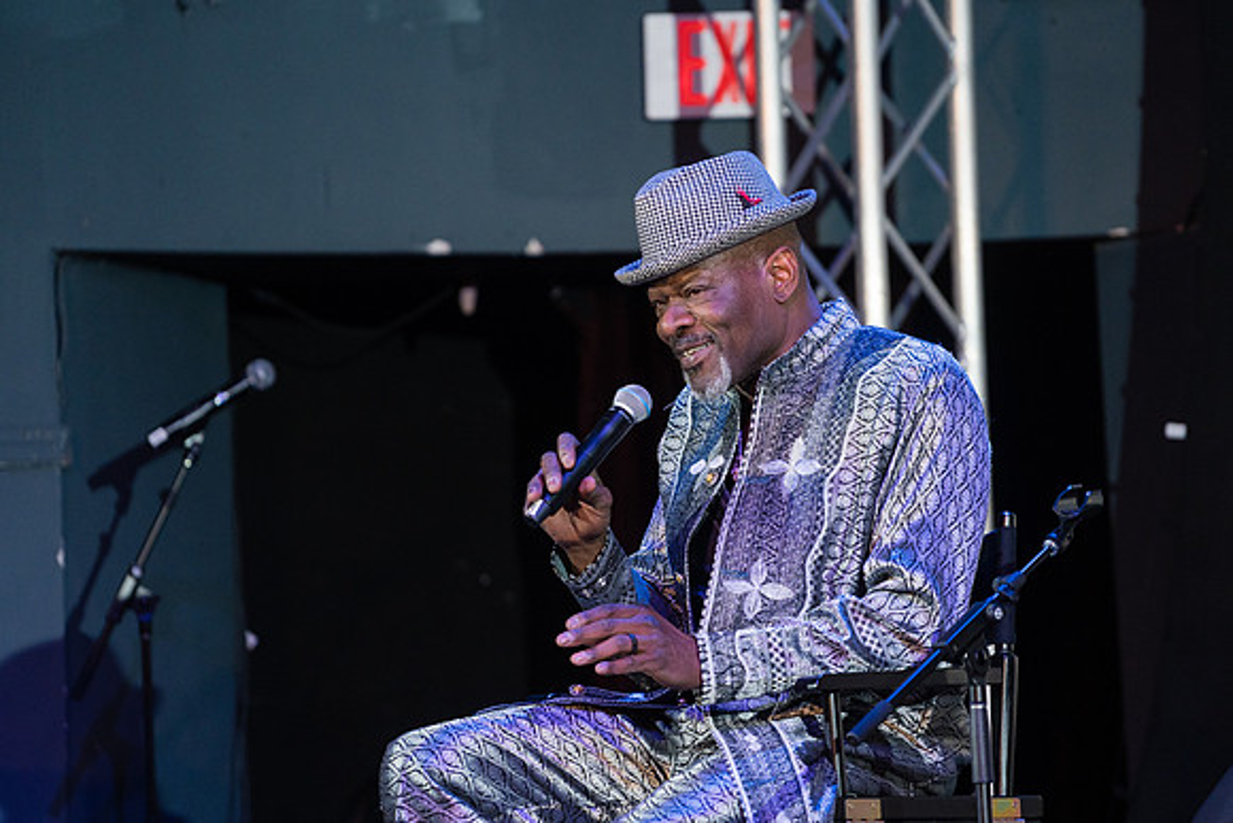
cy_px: 368
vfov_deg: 6.1
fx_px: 7749
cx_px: 603
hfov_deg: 9.1
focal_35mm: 226
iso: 2500
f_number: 4
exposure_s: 1/250
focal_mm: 200
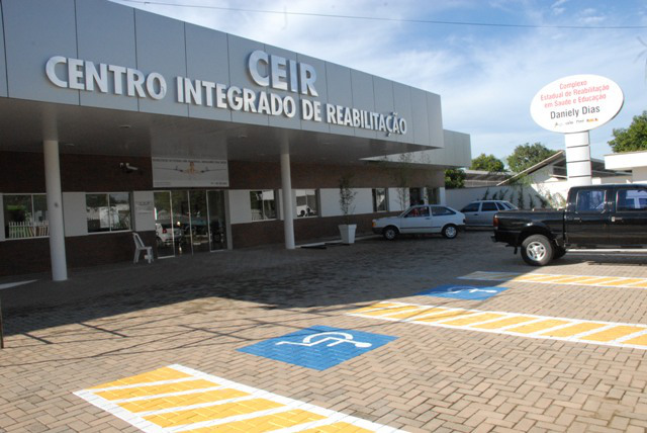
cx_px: 324
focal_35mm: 27
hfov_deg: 67.3
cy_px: 216
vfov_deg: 48.0
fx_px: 486
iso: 1000
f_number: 18
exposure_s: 1/200
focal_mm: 18
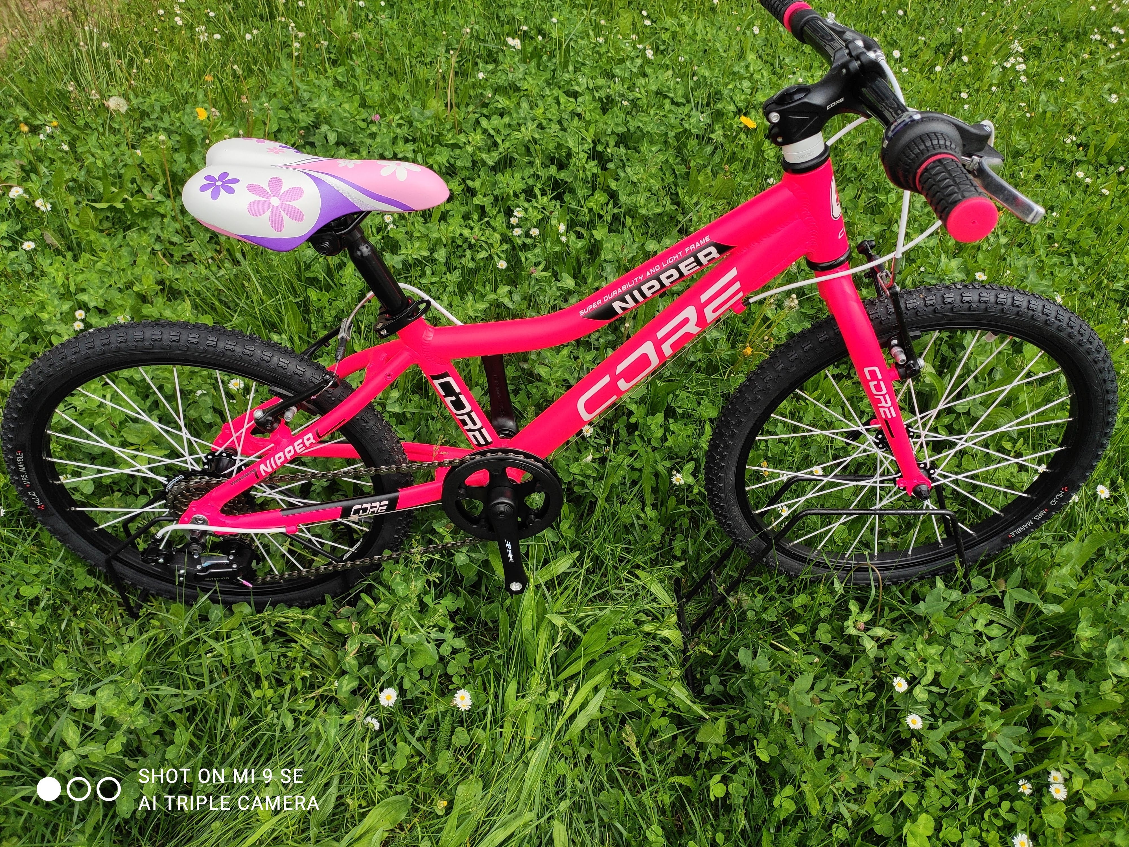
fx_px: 848
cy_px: 424
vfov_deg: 53.1
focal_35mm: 26
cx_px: 564
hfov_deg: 67.3
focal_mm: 4.77
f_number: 1.75
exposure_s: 1/1665
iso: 112
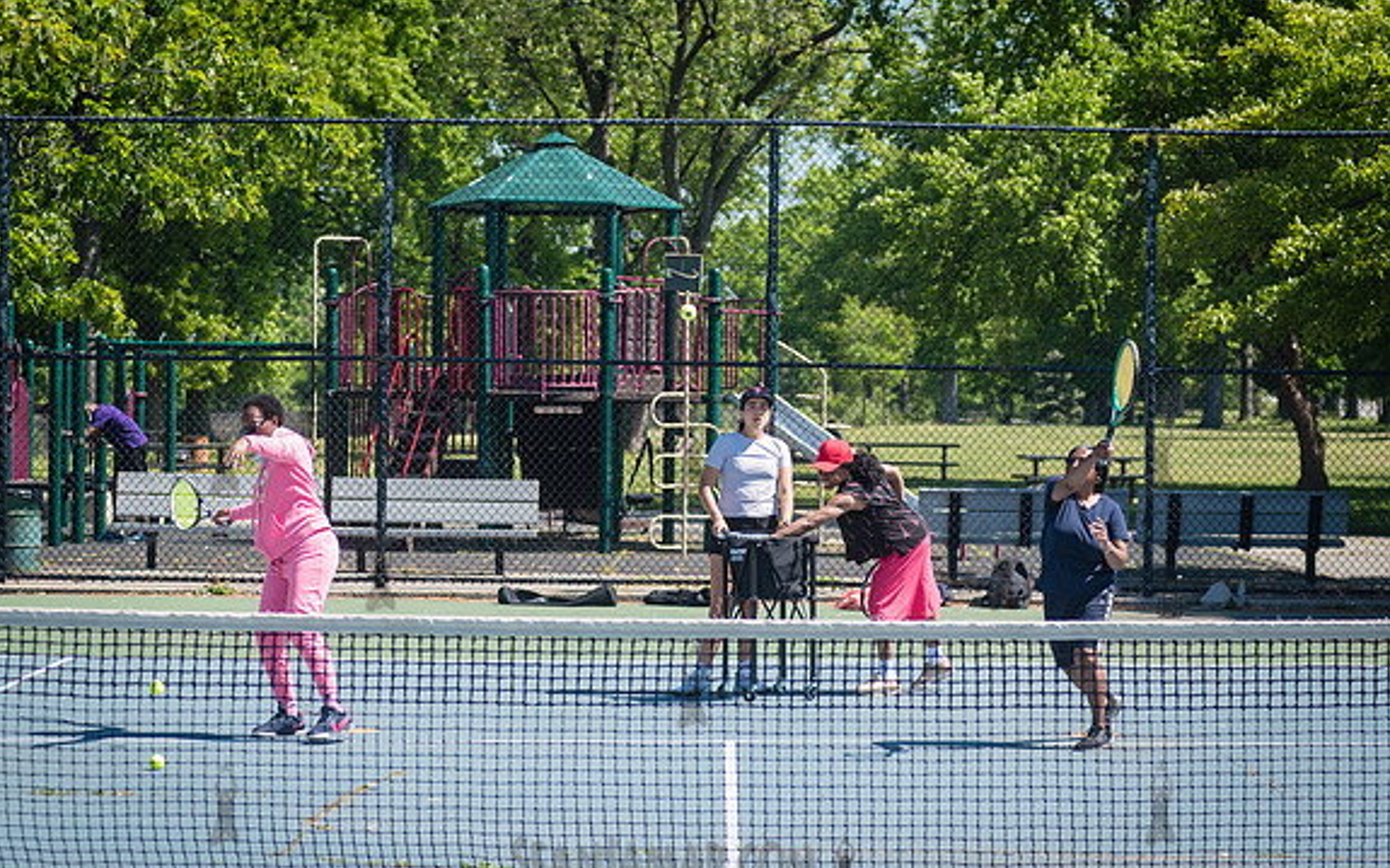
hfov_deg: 20.2
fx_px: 3901
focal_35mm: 103
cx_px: 704
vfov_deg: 12.7
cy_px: 449
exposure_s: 1/1600
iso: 200
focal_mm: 80
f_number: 3.5
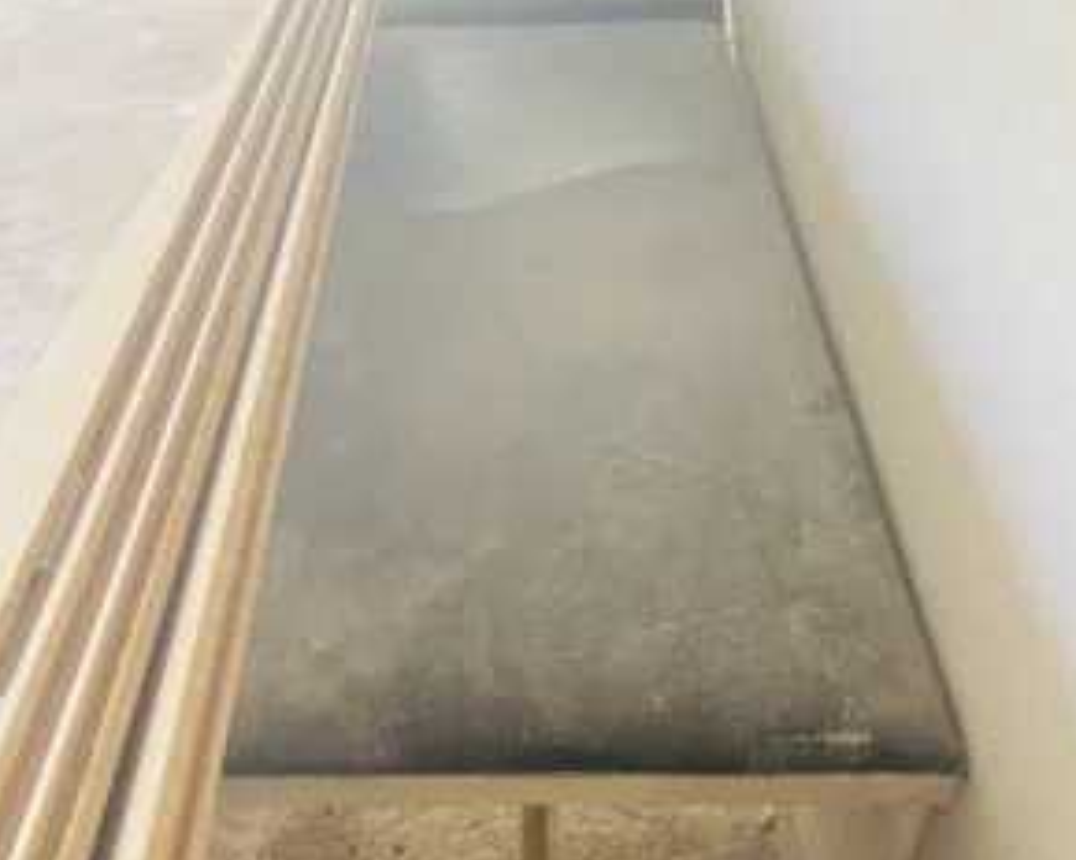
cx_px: 545
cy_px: 489
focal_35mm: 35
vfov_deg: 42.1
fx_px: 1115
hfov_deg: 51.5
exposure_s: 1/97
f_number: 1.6
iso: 125
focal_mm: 5.1
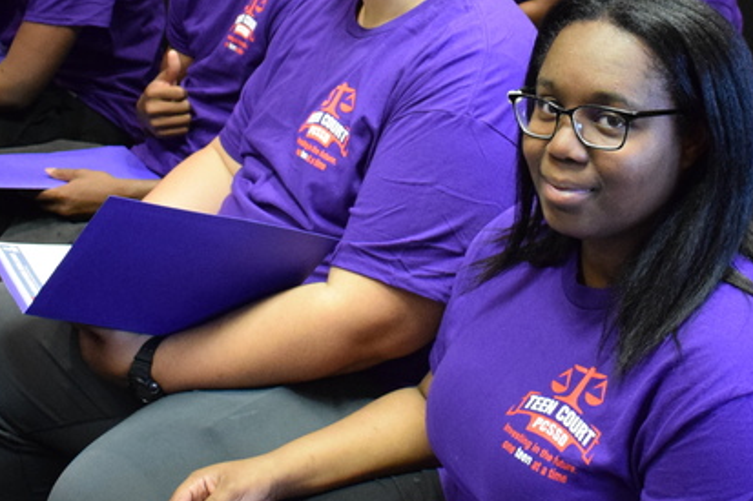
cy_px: 65
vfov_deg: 20.0
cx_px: 490
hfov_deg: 29.9
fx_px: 1401
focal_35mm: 67
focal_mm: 18
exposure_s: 1/50
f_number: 3.5
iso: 3200
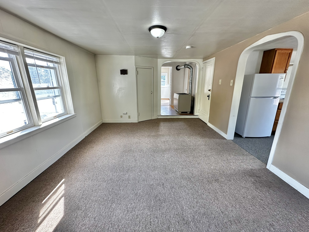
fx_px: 125
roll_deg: +0.3
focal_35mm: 14
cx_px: 154
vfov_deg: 85.7
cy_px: 116
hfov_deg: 102.1
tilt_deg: -14.5
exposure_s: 1/120
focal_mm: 2.22
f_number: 2.2
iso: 160
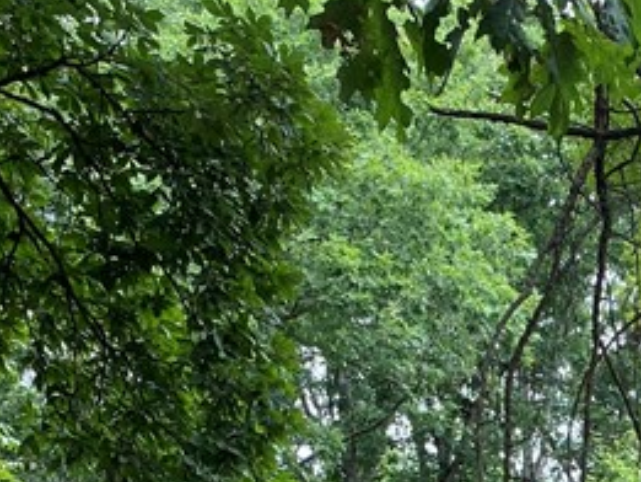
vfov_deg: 13.1
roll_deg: +0.2
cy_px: 871
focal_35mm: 102
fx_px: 1890
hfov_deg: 18.5
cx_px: 702
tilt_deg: +2.9
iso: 32
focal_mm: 4.25
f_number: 1.8
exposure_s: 1/312
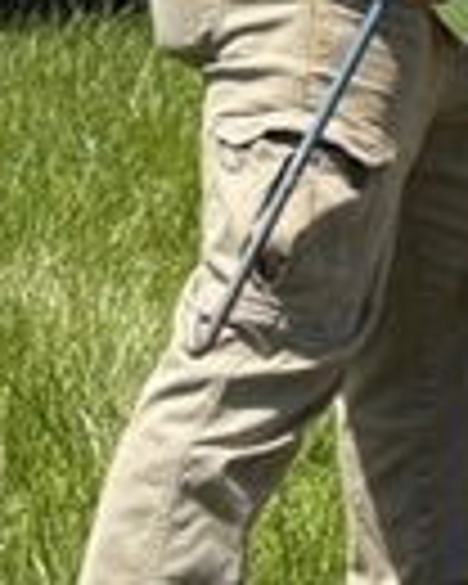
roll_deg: -1.1
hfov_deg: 7.2
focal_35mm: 200
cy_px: -603
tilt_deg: +1.5
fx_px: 3463
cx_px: 1156
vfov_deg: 9.1
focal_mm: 5.96
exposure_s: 1/2075
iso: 50
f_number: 1.6
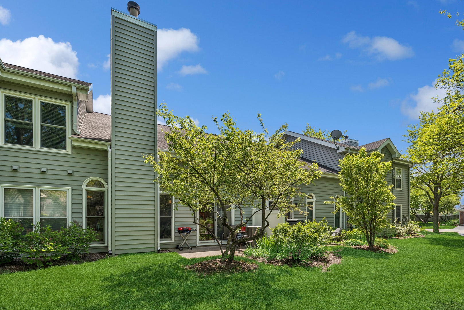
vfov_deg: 70.5
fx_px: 219
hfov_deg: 93.3
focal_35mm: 17
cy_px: 155
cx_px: 232
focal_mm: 17
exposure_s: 1/250
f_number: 9
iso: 200
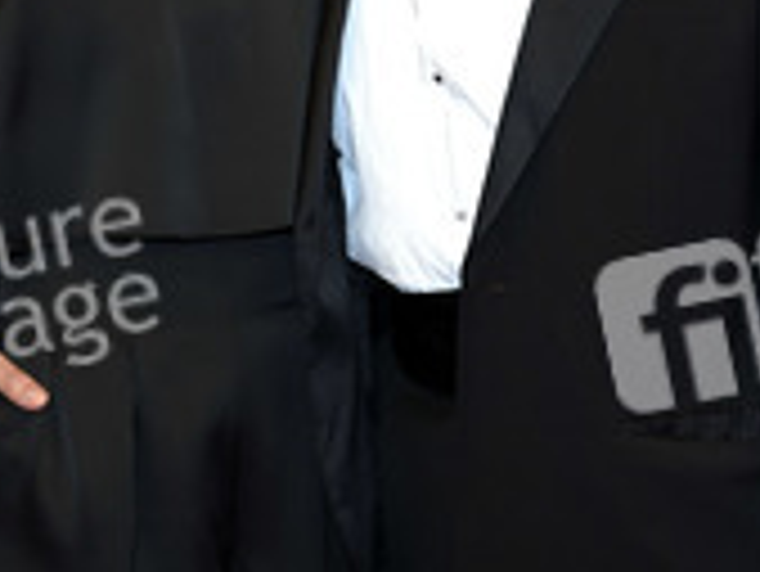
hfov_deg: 12.0
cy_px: 81
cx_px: 418
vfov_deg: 9.0
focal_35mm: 164
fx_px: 3603
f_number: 6.3
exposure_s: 1/250
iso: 400
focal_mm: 72
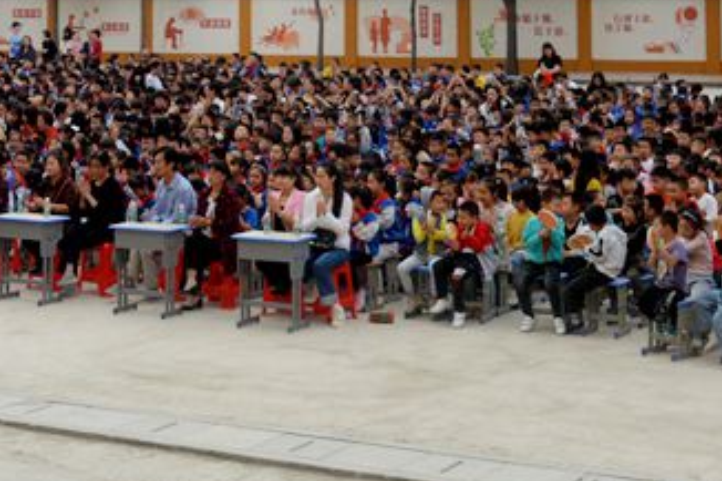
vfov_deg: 13.4
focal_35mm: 99
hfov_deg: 20.3
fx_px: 1989
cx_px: 140
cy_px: -103
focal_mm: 27
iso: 100
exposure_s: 1/160
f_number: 6.3
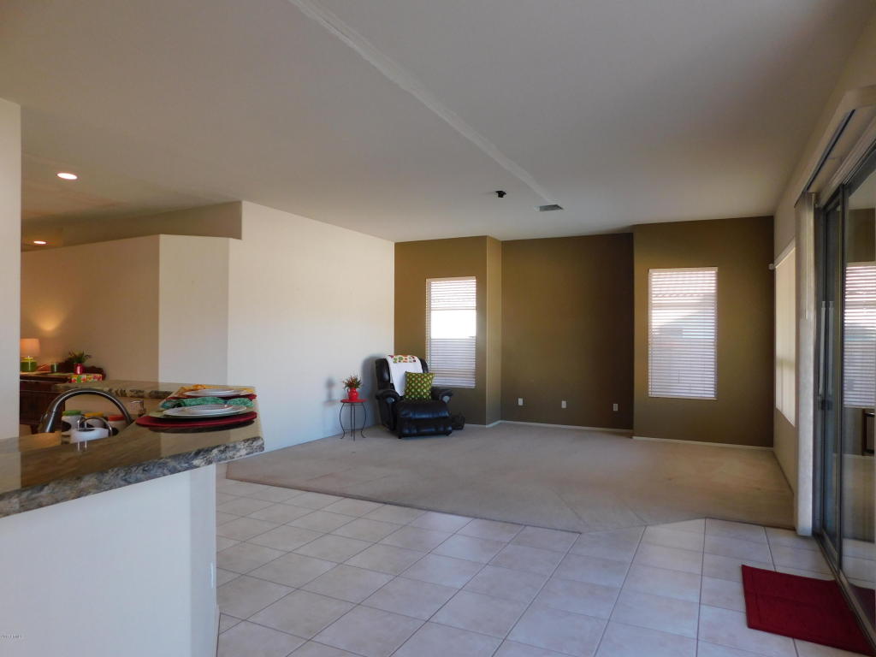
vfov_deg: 58.9
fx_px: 582
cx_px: 438
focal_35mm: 23
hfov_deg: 73.9
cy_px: 328
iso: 160
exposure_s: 1/30
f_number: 3
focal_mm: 4
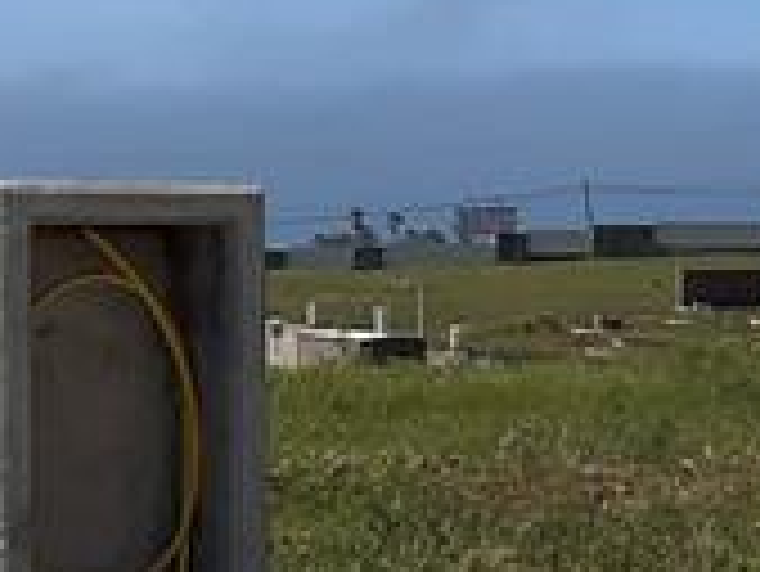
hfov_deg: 10.3
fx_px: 3867
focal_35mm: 176
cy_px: 383
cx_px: 1538
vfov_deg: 8.4
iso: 25
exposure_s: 1/4065
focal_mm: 3
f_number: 1.8
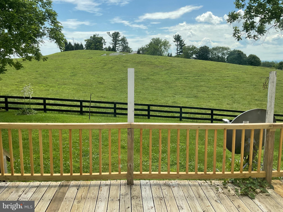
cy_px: 106
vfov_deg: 48.2
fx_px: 237
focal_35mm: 29
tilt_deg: -10.9
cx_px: 142
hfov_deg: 61.7
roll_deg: -1.1
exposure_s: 1/1015
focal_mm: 3
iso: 16
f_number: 1.8
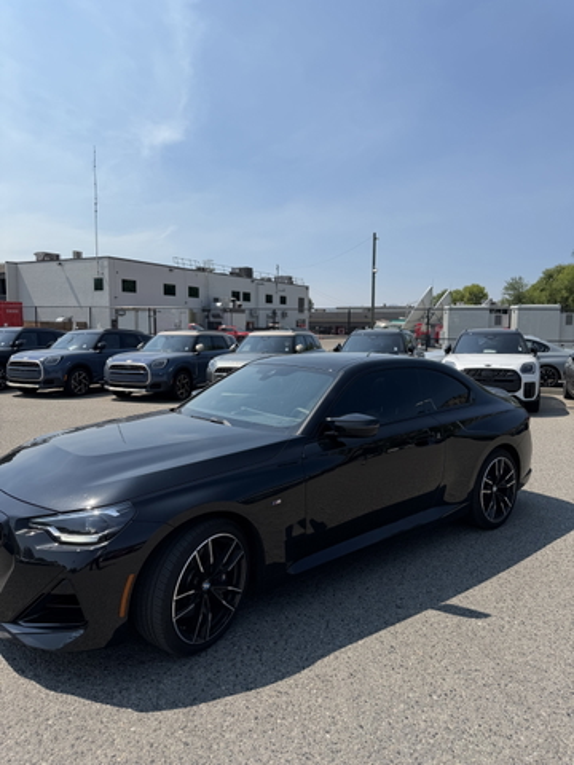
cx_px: 287
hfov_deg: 56.8
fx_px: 531
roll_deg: -0.7
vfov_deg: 71.6
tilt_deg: -5.5
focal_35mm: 24
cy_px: 382
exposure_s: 1/6173
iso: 80
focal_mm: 6.76
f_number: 1.78
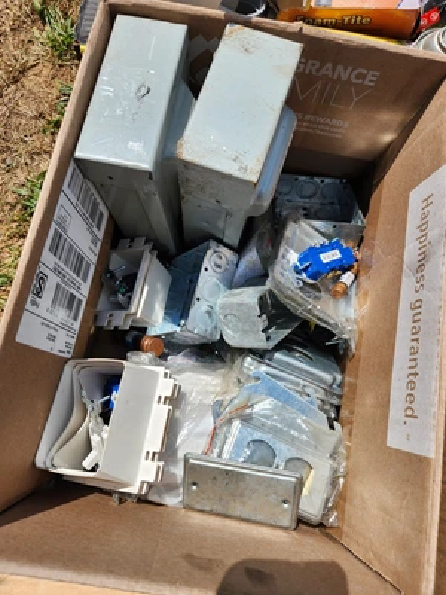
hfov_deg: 58.9
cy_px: 298
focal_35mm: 23
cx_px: 223
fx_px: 395
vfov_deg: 73.9
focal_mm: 5.4
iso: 20
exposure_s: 1/2283
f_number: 1.8
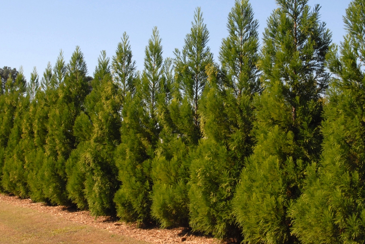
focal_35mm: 67
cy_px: 90
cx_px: 194
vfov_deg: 20.4
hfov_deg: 30.2
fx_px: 676
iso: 400
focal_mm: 35
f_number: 10
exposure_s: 1/400
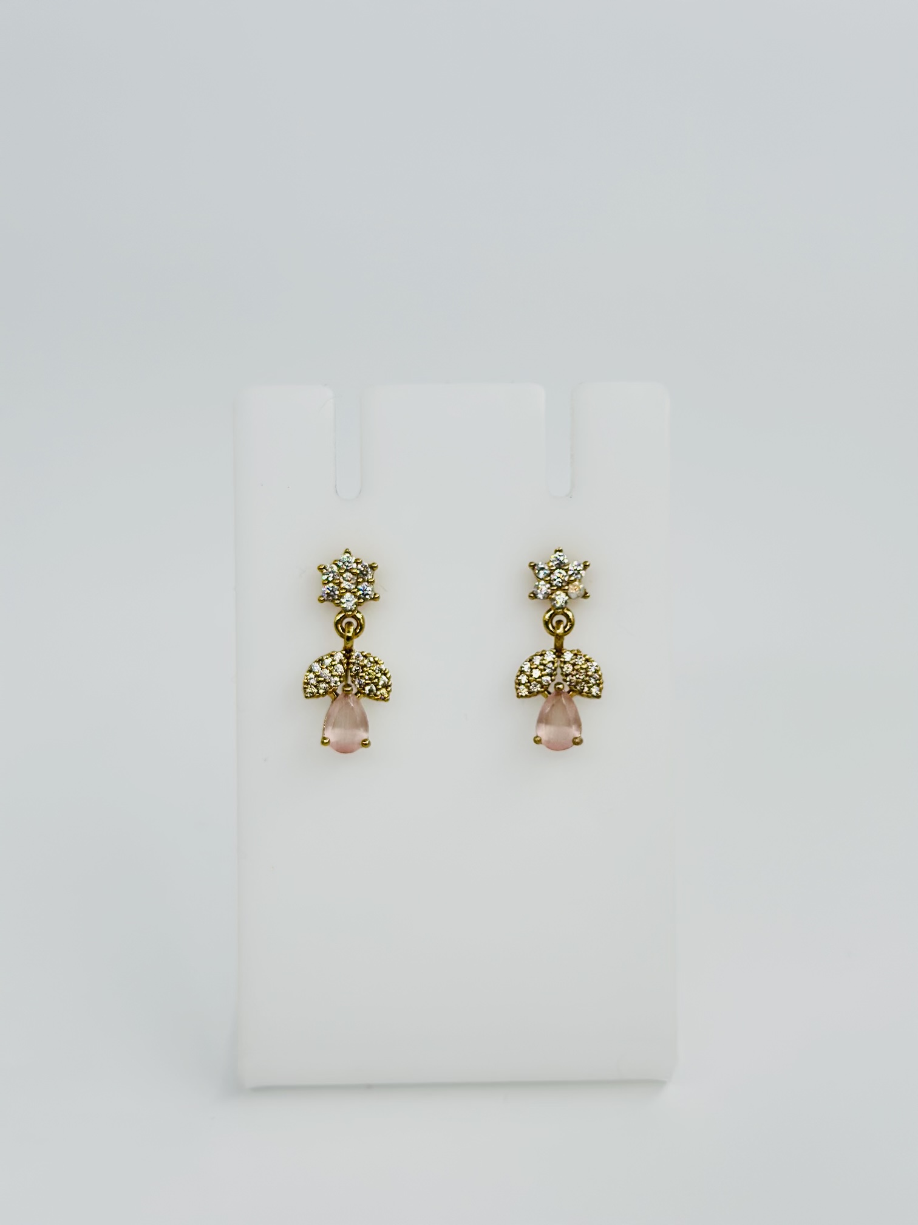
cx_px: 459
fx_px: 1697
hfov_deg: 30.3
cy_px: 612
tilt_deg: -22.0
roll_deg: -1.3
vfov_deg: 39.7
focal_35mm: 48
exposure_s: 1/1171
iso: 80
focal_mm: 6.86
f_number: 1.78
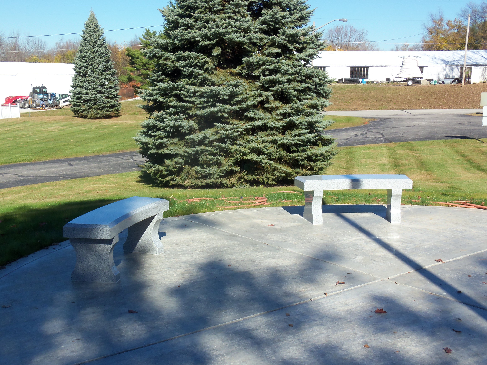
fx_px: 675
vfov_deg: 30.3
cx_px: 244
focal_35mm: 48
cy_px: 182
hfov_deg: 39.7
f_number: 9.8
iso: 80
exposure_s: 1/100
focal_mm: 8.7
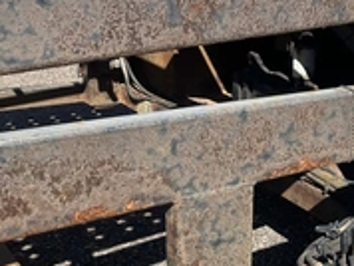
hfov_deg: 27.7
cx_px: 370
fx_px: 666
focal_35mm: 65
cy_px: 145
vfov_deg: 22.6
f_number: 1.8
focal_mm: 3
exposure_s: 1/883
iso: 25
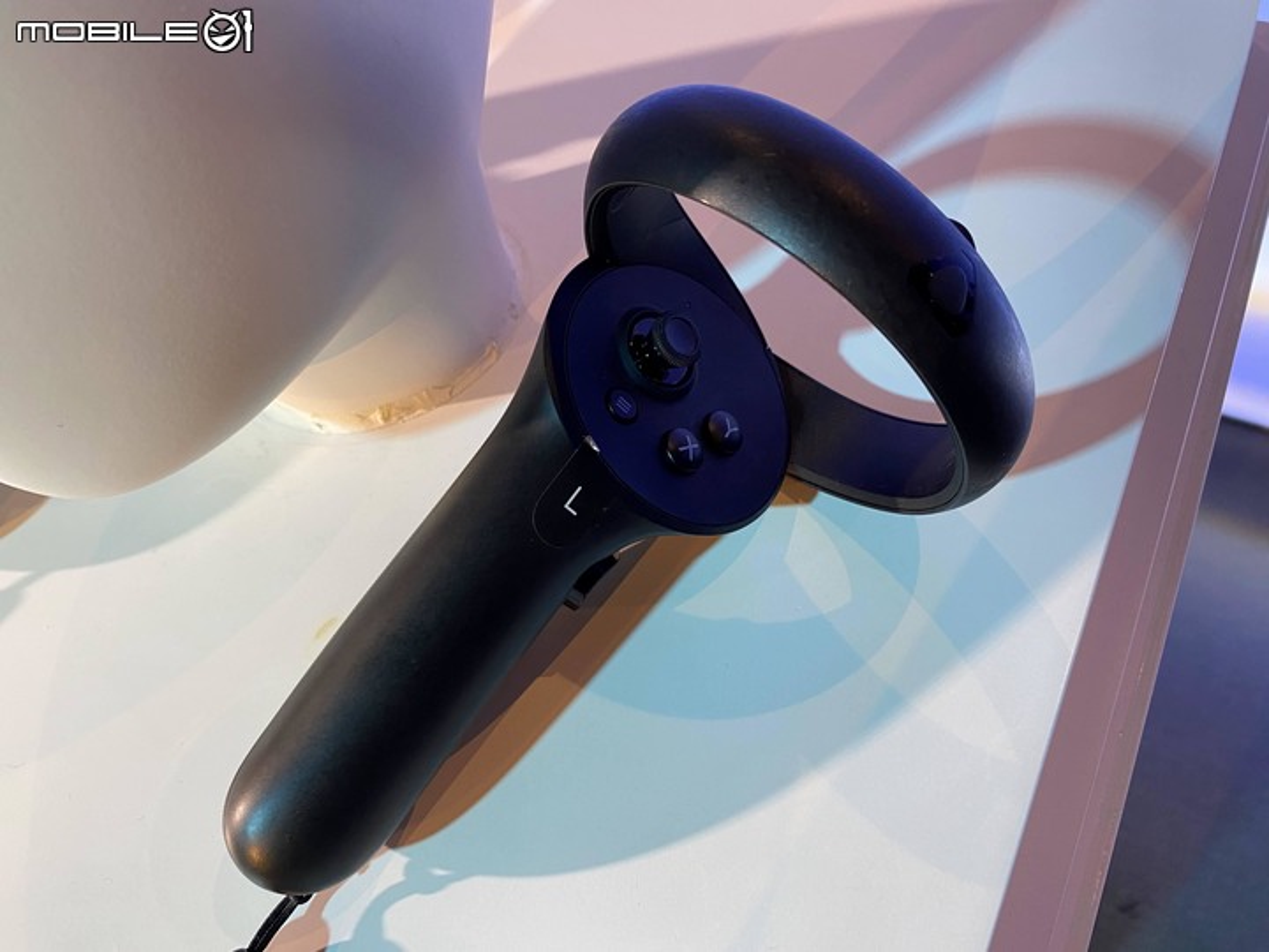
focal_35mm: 26
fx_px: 953
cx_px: 634
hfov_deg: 67.3
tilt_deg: -54.4
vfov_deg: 53.1
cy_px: 476
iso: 125
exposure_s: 1/64
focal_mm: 4.25
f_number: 1.8
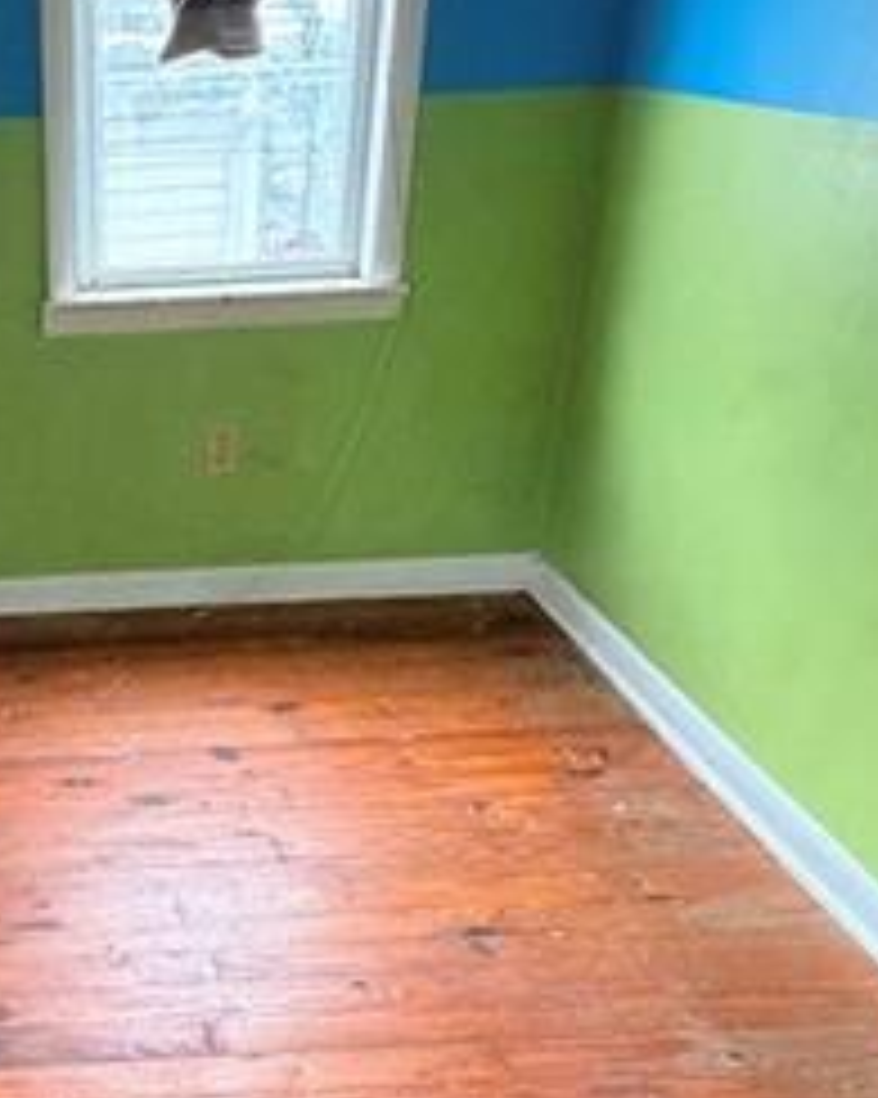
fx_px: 1398
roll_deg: +3.3
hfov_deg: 32.1
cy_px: 837
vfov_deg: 41.5
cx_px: 0
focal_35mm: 43
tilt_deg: -31.3
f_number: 2.2
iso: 500
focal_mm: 2.22
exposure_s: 1/60
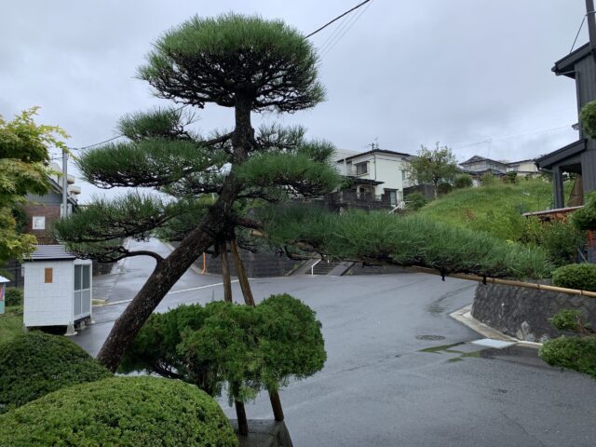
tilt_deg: +2.5
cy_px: 224
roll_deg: +2.7
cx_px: 298
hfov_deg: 67.3
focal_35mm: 26
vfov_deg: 53.1
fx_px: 448
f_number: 1.8
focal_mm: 4.25
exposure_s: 1/722
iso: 25
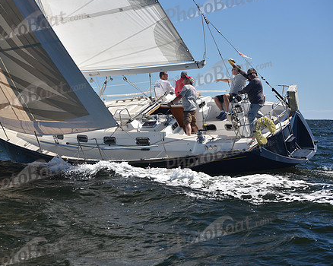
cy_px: 125
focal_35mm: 87
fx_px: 857
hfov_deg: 21.9
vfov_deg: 17.6
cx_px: 126
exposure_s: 1/1000
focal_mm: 70
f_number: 5
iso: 200
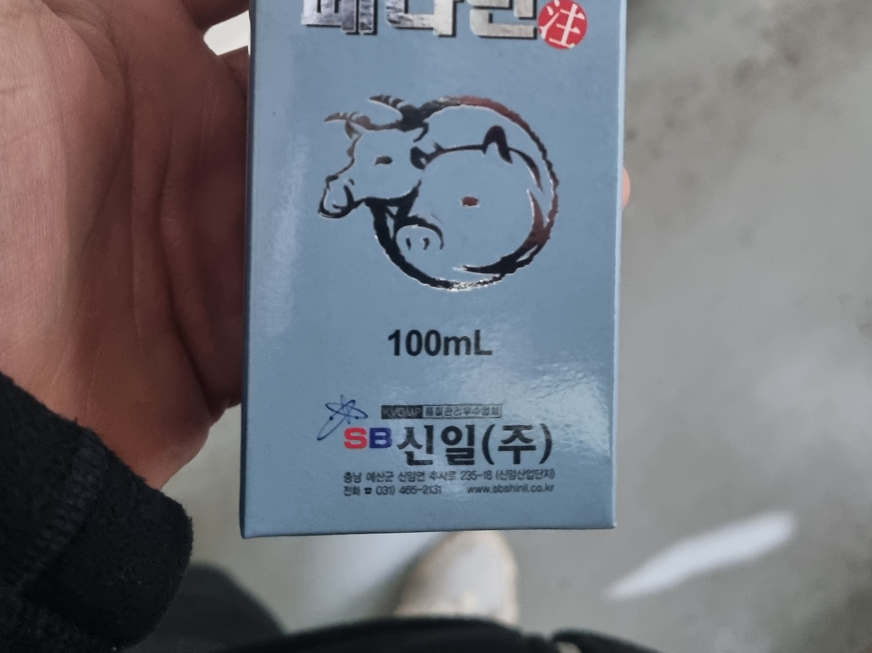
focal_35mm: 43
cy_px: 124
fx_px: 1083
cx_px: 413
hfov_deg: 43.8
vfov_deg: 32.6
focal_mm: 5.4
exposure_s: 1/30
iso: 640
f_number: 1.8
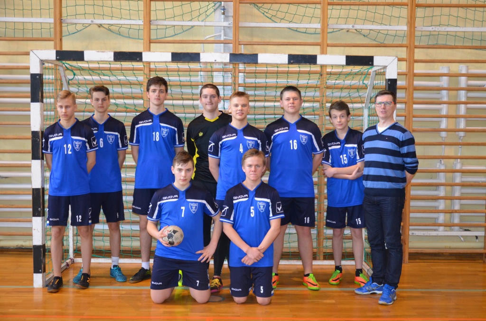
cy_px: 160
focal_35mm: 48
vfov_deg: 27.9
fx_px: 647
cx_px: 243
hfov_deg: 41.2
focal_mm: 32
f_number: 4.2
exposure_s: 1/60
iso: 900
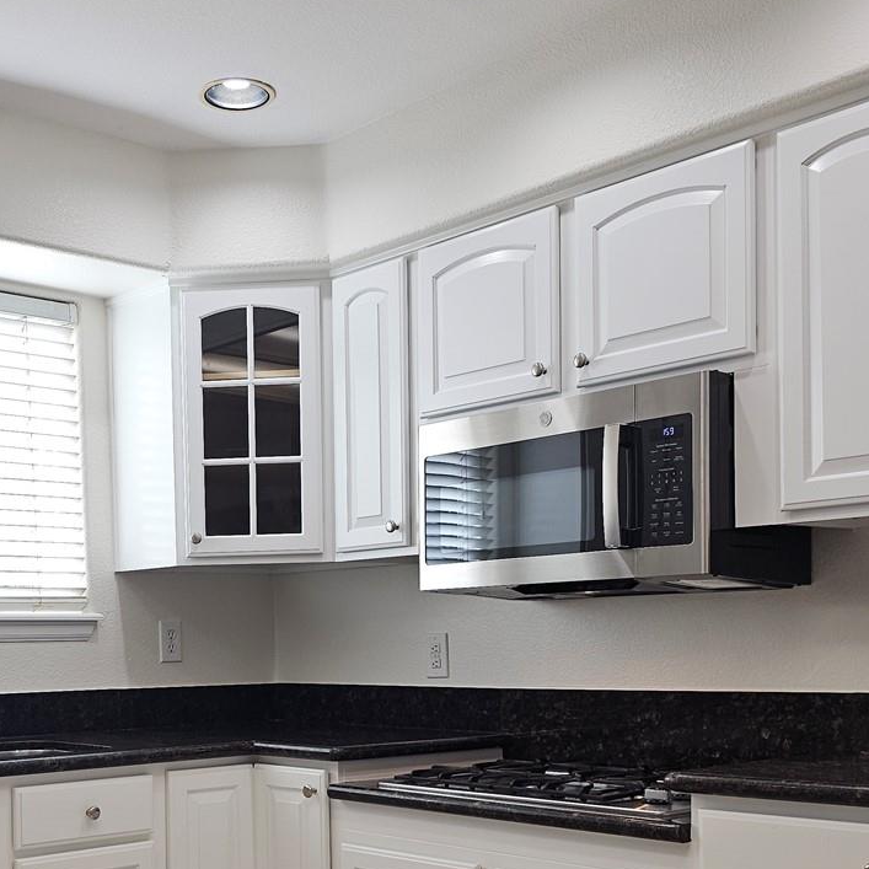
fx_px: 1306
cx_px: 231
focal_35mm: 46
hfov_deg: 36.1
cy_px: 650
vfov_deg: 36.0
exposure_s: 1/60
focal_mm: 6.3
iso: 20
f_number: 1.7
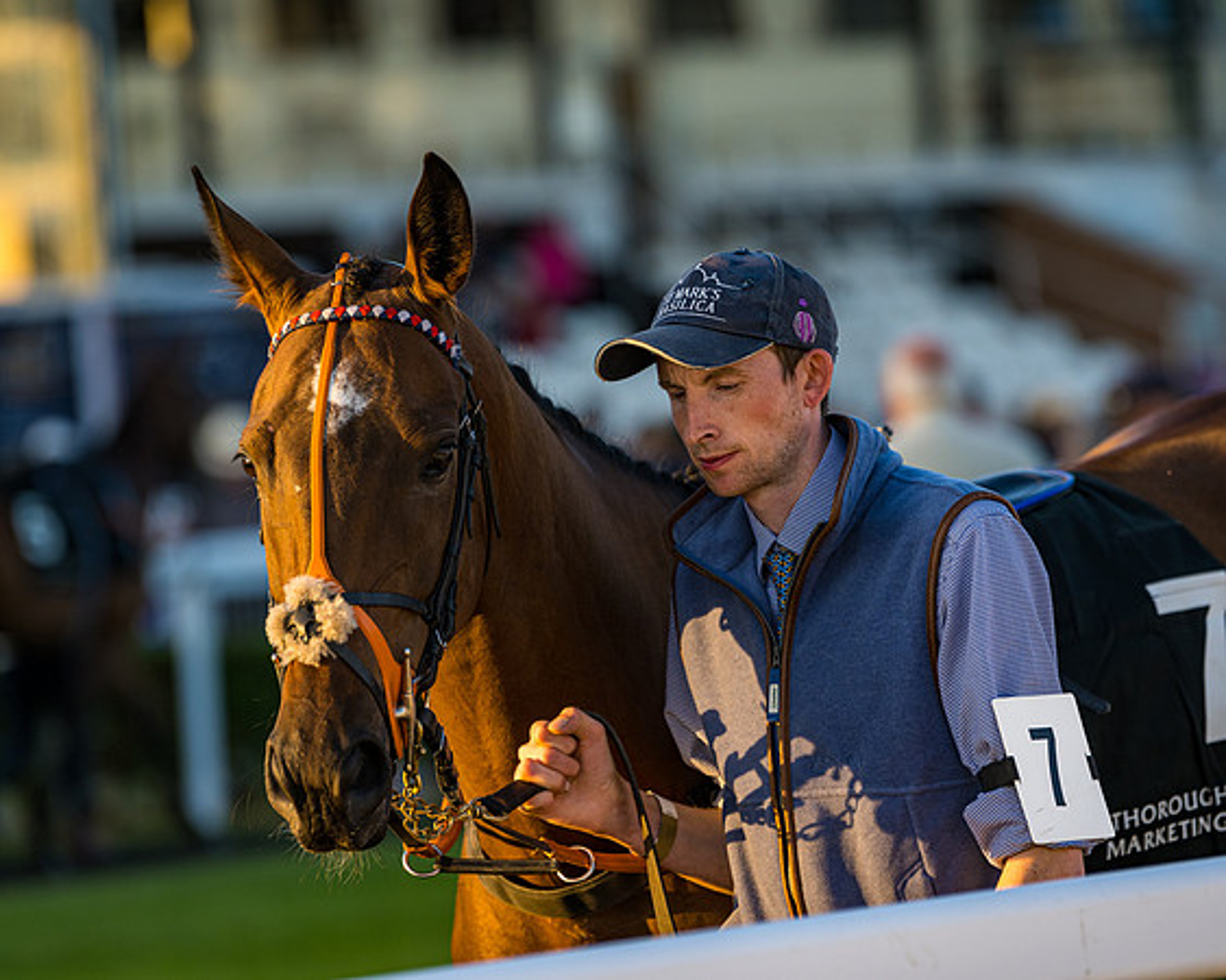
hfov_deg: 8.5
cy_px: 489
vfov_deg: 6.8
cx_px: 652
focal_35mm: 226
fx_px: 8215
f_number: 4
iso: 400
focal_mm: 200
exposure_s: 1/640
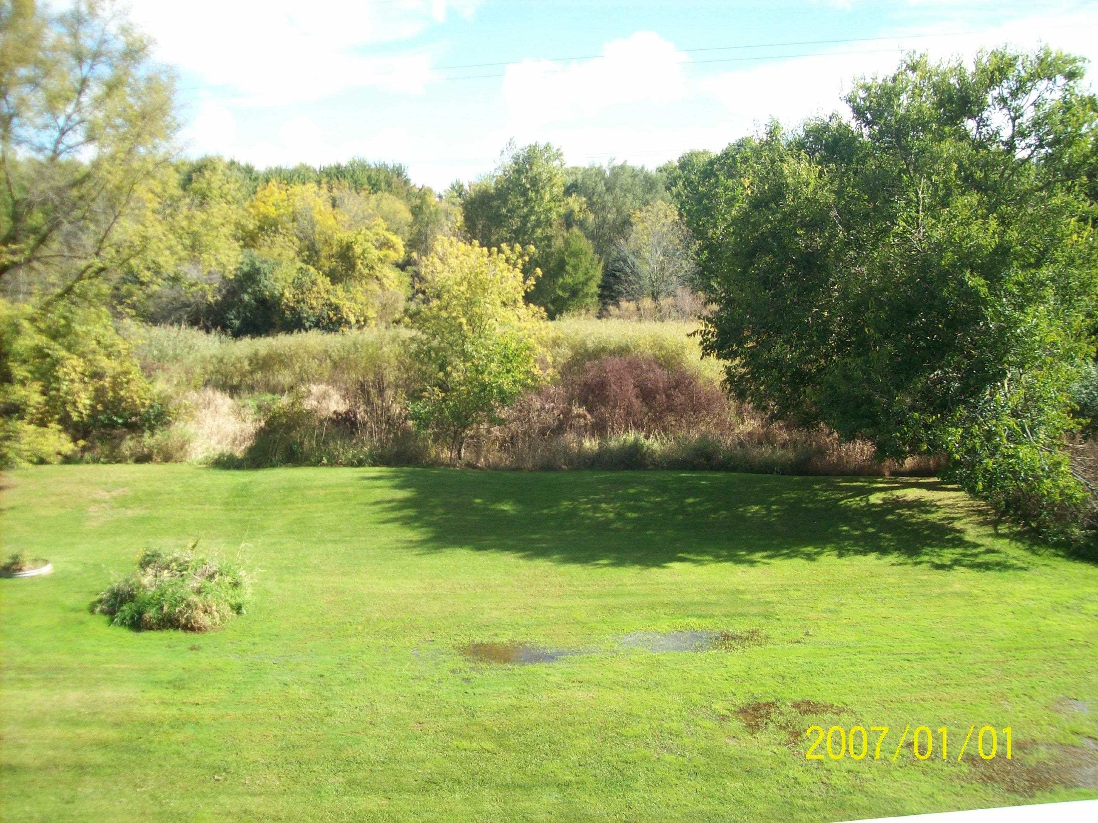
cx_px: 549
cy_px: 412
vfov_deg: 39.6
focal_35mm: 36
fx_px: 1142
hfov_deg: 51.4
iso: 80
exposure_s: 1/487
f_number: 2.7
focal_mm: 6
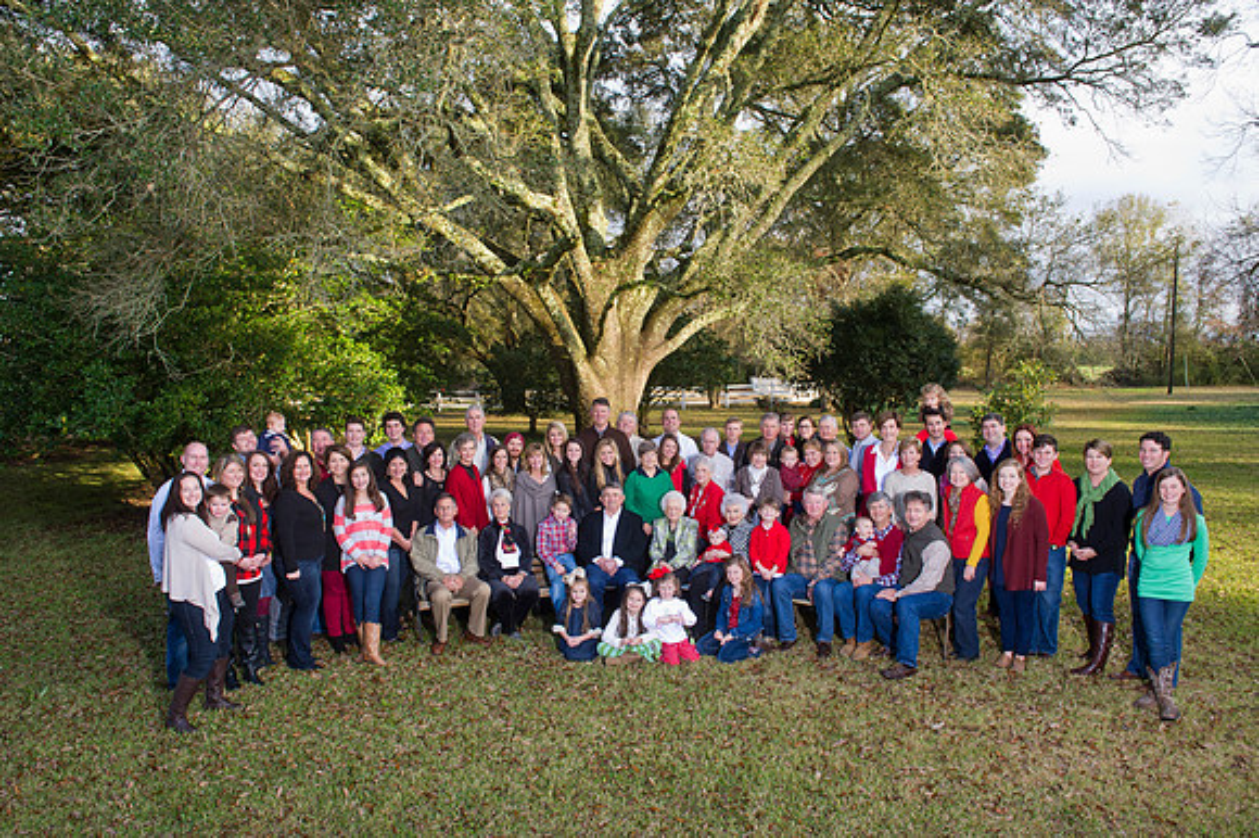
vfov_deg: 53.1
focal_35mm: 24
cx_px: 630
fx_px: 839
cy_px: 419
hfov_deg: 73.8
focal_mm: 24
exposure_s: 1/250
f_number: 8
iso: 1000
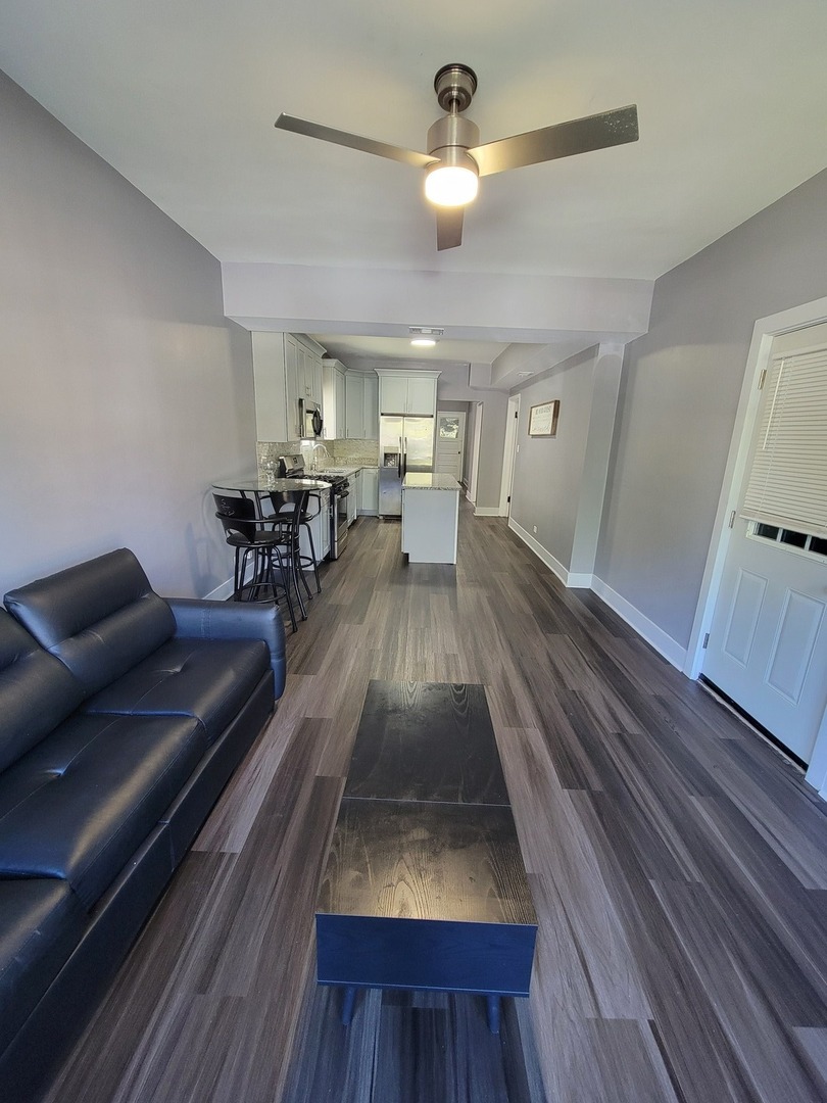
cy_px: 552
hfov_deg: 89.9
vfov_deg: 106.2
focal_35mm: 13
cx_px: 414
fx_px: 414
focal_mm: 2.2
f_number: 2.2
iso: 400
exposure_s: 1/30
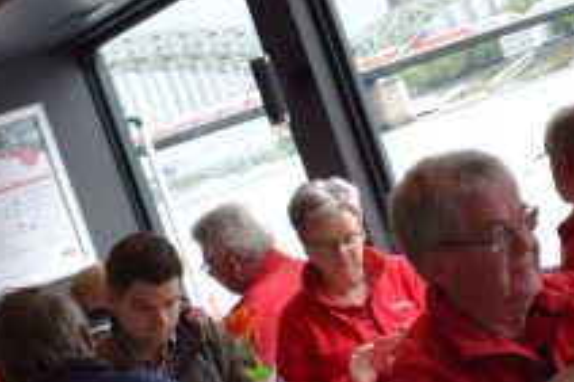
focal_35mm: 102
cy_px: 215
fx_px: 1625
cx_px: 547
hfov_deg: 19.6
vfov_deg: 13.4
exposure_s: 1/160
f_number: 6.3
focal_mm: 18
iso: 400
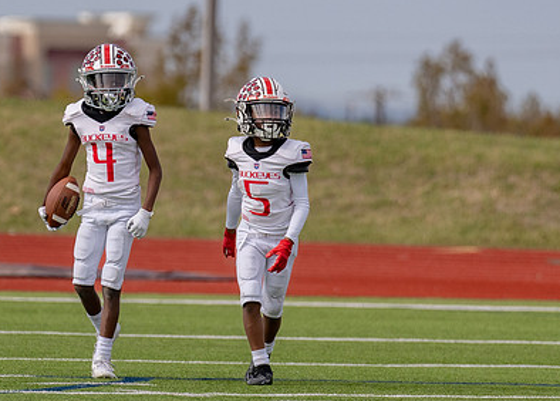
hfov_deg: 3.2
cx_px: 105
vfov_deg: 2.3
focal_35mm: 633
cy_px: 208
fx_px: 10074
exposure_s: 1/4000
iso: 160
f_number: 2.8
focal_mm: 200
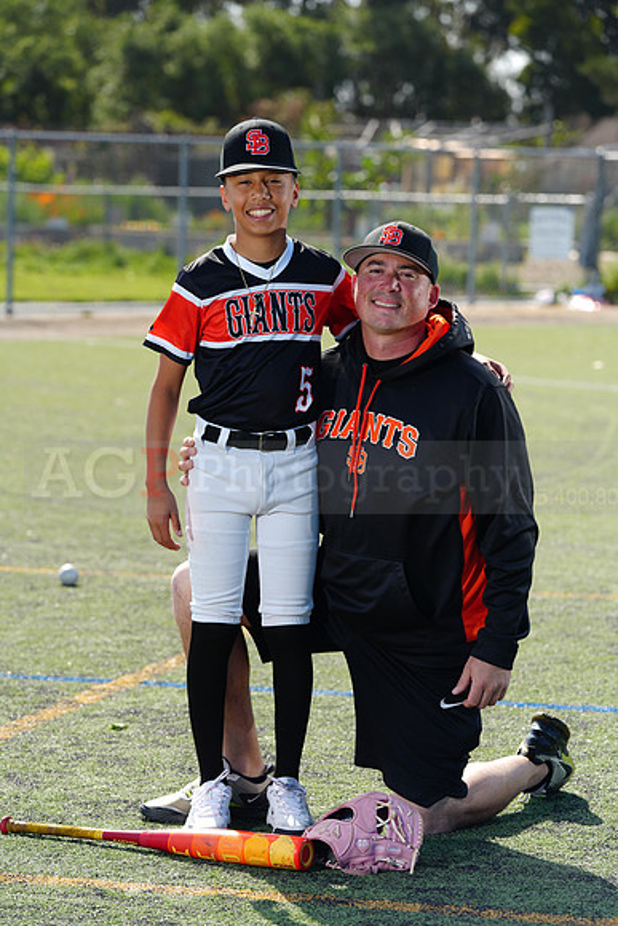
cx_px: 309
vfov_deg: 15.9
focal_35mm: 129
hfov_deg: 10.6
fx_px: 3320
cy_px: 463
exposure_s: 1/250
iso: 64
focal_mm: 129
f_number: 5
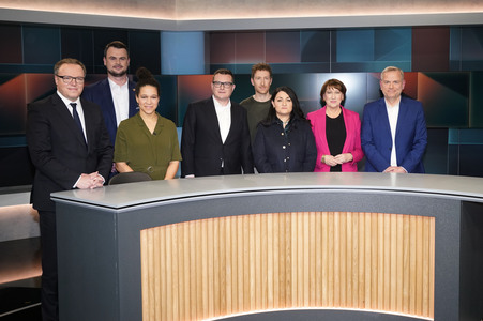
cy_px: 160
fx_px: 442
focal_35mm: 33
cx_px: 242
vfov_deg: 39.9
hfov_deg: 57.3
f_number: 5
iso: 2000
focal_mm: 33
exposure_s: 1/160
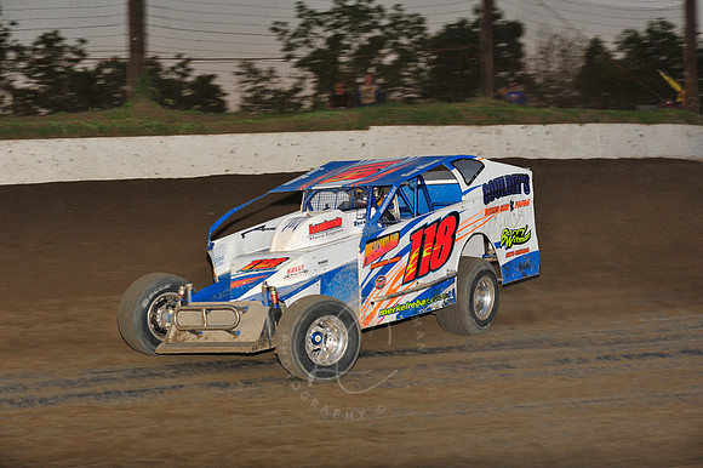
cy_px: 234
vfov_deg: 13.0
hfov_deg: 19.5
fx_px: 2049
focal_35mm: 105
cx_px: 352
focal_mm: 105
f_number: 7.1
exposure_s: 1/320
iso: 1000
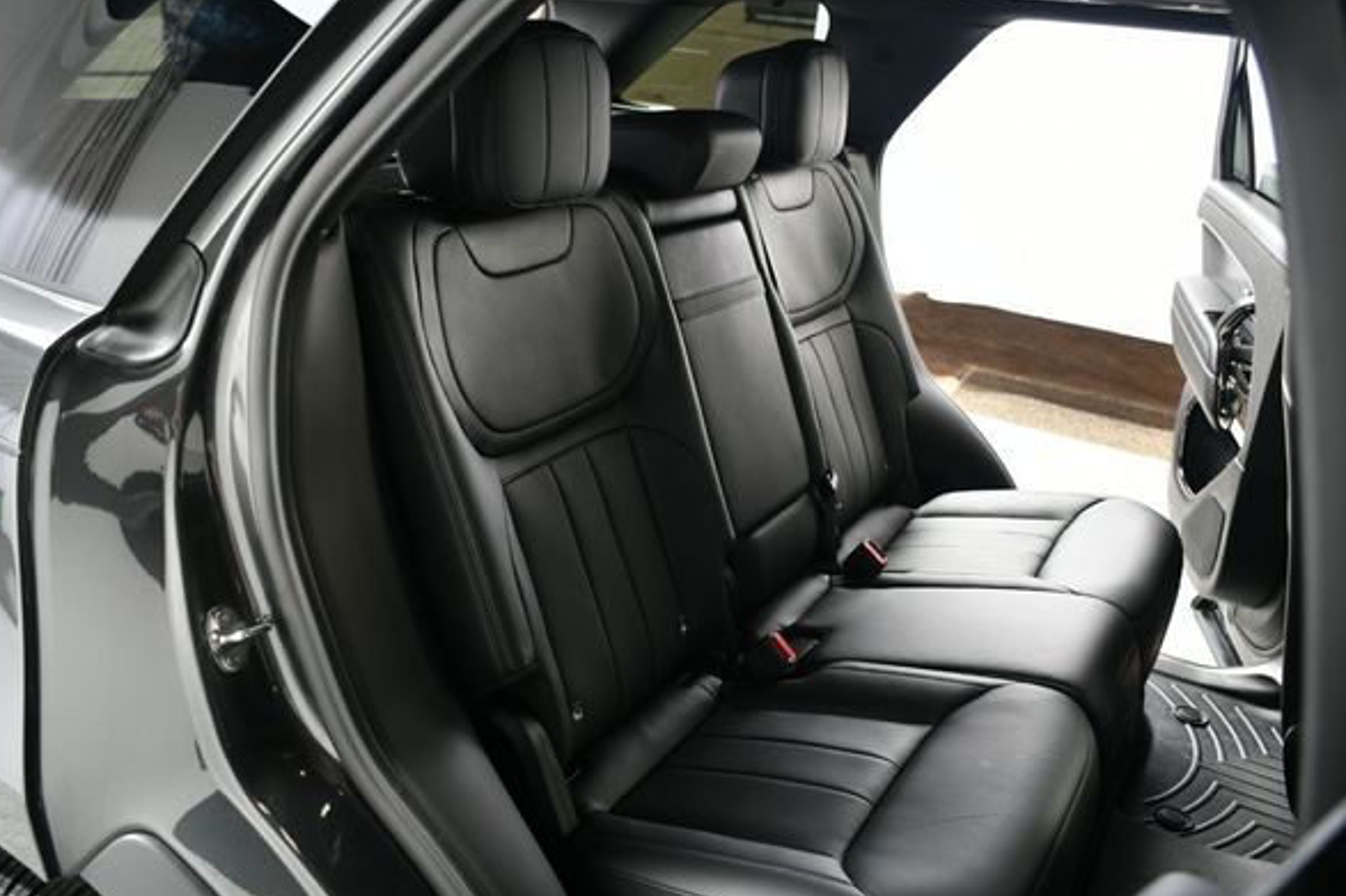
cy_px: 440
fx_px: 1346
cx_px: 631
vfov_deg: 36.9
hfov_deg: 53.1
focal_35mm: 36
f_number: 3.5
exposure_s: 1/160
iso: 100
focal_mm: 22
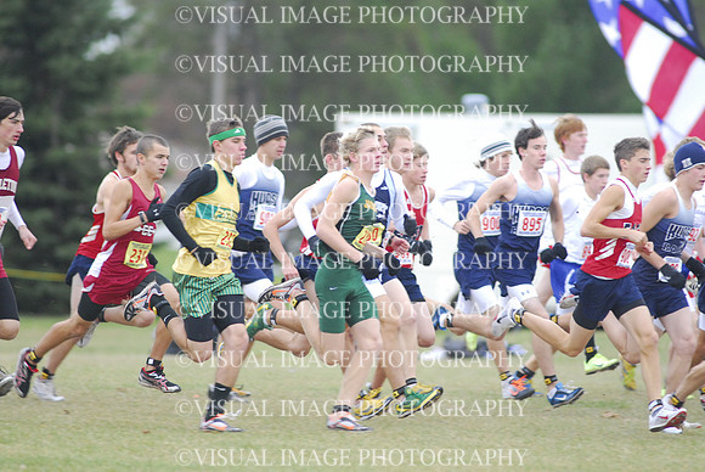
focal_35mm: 450
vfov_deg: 3.1
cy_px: 236
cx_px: 352
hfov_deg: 4.6
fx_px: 8821
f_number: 4
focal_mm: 300
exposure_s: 1/500
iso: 800
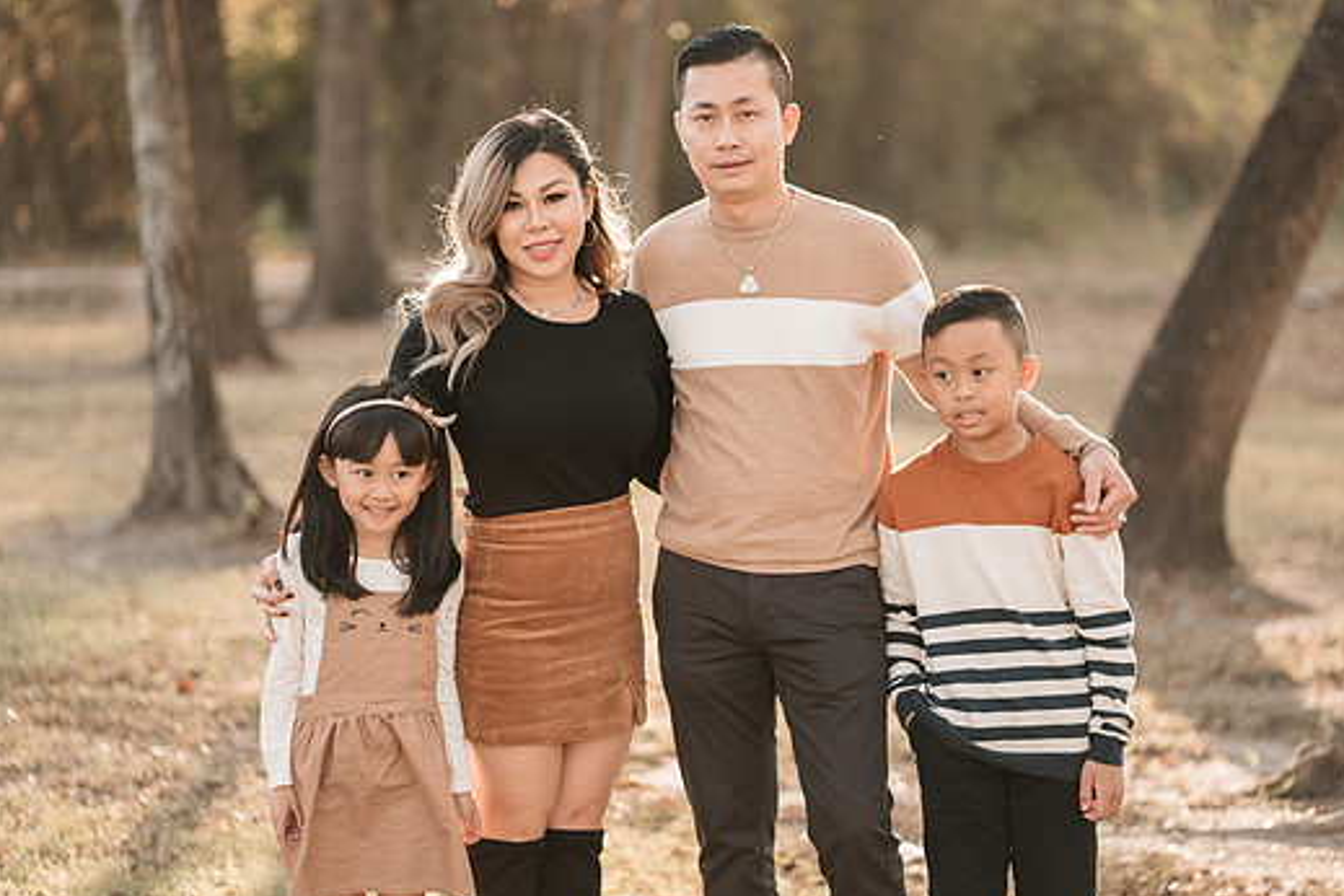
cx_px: 655
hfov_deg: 21.5
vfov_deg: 14.4
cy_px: 436
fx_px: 3546
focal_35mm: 95
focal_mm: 85
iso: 125
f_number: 1.8
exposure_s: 1/500
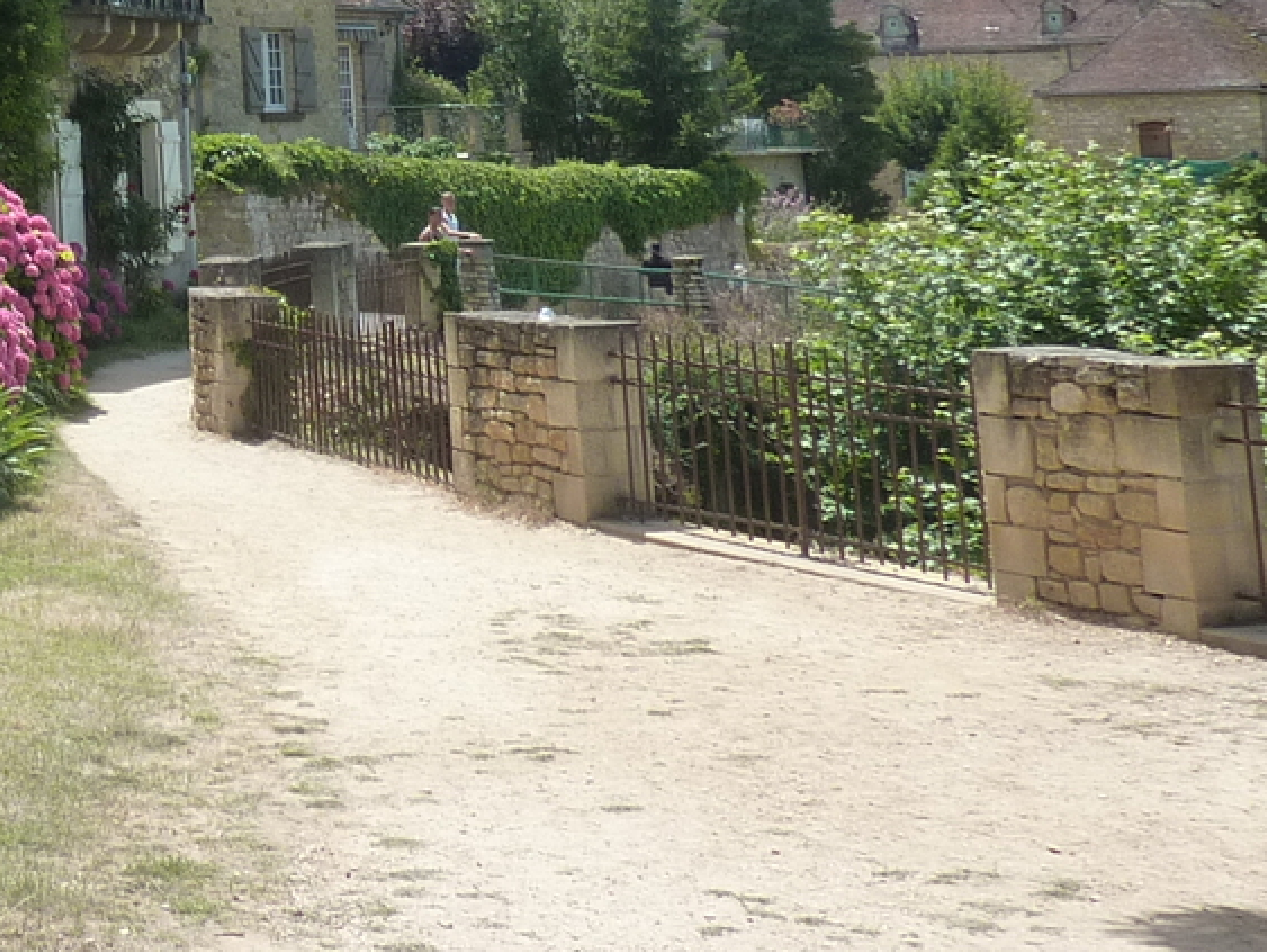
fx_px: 2600
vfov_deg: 19.2
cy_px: -281
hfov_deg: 23.2
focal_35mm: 71
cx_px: -515
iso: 125
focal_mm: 4.1
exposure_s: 1/500
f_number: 4
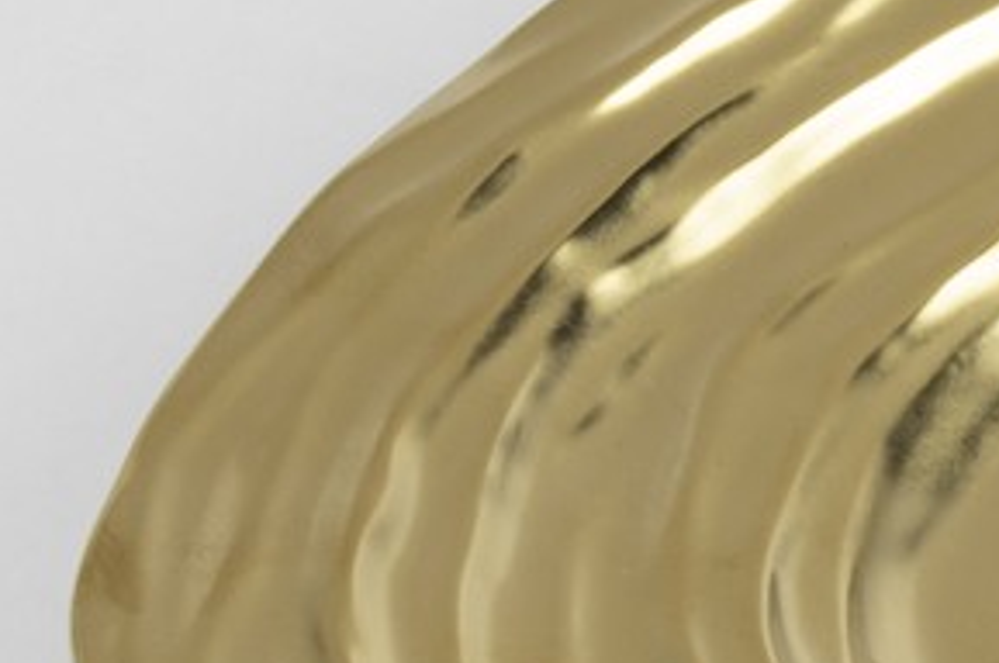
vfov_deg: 3.8
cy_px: 145
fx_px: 9979
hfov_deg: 5.6
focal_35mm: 360
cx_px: 2074
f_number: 20
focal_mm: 42.5
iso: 100
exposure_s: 1/100
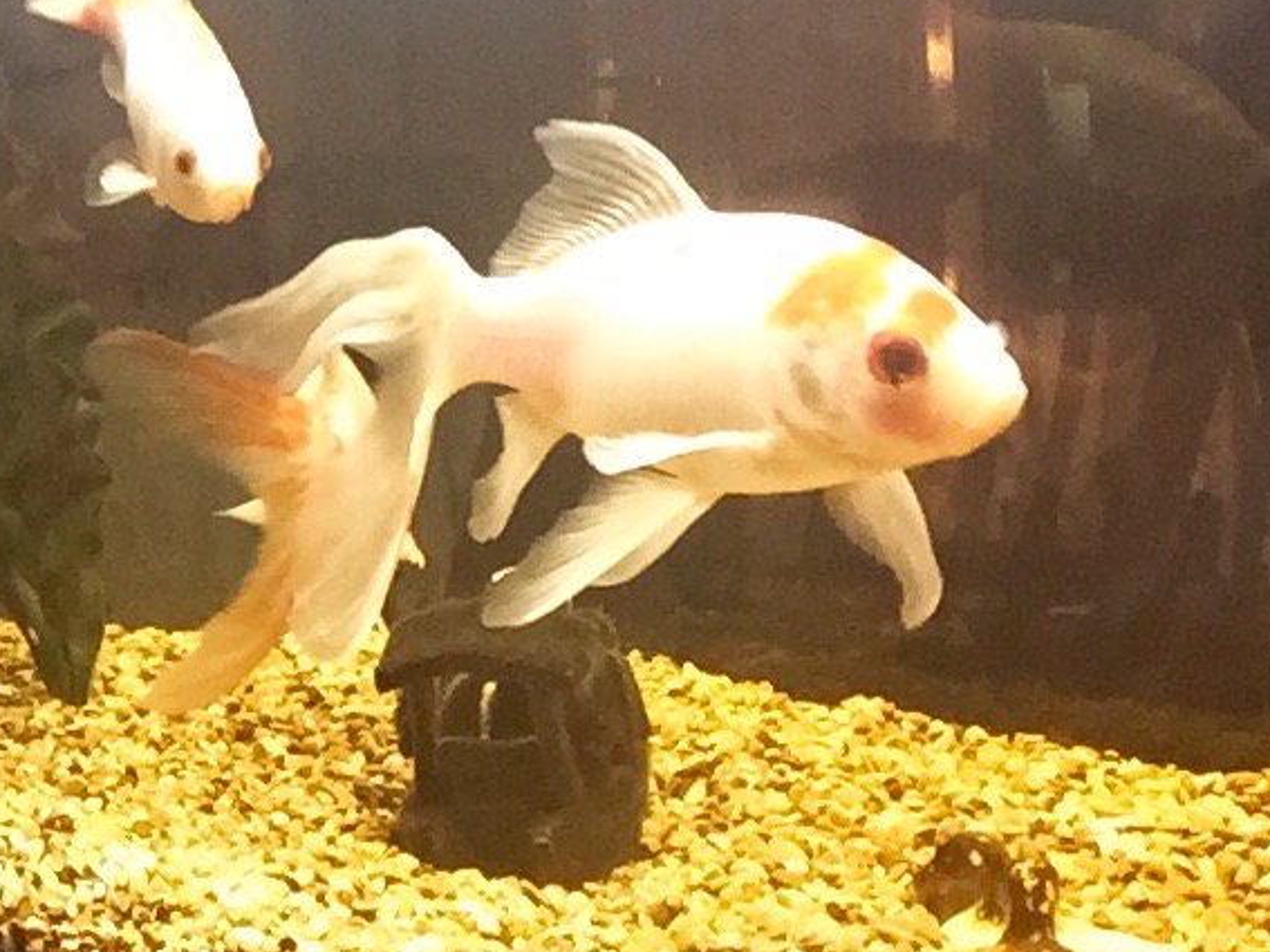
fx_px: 2568
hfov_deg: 25.9
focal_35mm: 70
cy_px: 204
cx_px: -96
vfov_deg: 20.8
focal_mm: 2.65
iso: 200
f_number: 2.2
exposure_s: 1/30
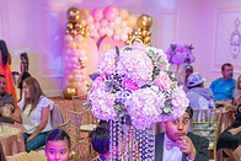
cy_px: 216
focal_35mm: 71
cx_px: 107
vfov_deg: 17.8
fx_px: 476
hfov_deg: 28.4
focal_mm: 24
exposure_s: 1/100
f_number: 2.8
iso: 400
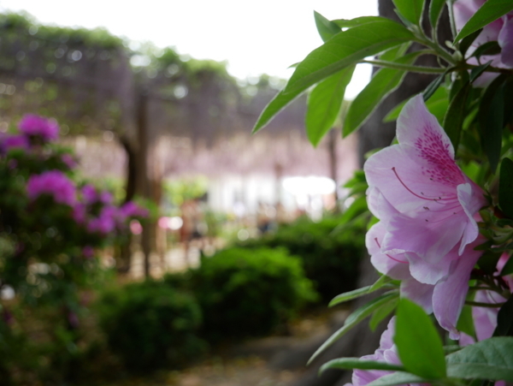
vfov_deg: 32.9
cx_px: 256
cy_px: 193
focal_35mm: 44
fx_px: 653
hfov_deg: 42.9
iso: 200
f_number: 4.5
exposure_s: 1/125
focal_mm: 22
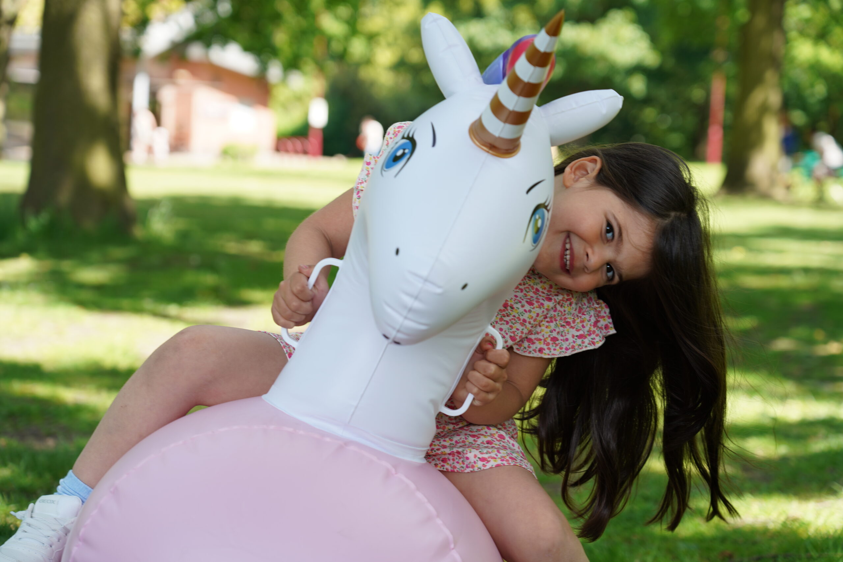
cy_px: 281
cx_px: 422
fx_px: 1967
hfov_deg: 24.2
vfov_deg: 16.3
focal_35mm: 84
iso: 100
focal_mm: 84
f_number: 4.5
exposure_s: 1/100
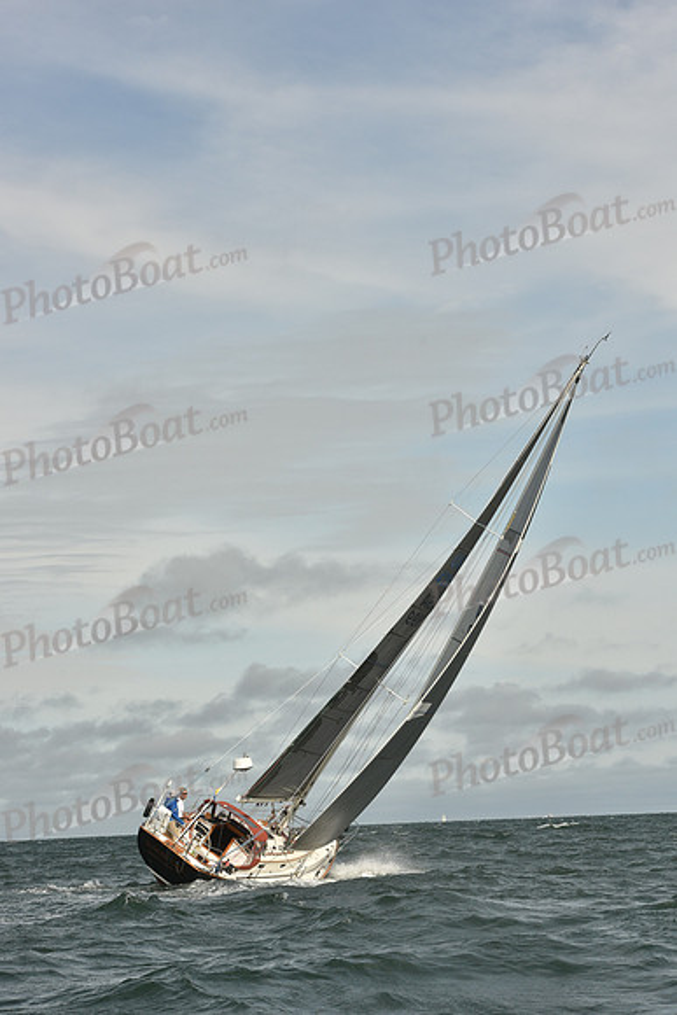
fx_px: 2678
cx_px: 338
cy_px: 508
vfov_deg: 21.5
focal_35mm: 95
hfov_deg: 14.4
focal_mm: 95
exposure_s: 1/1250
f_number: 10
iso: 320
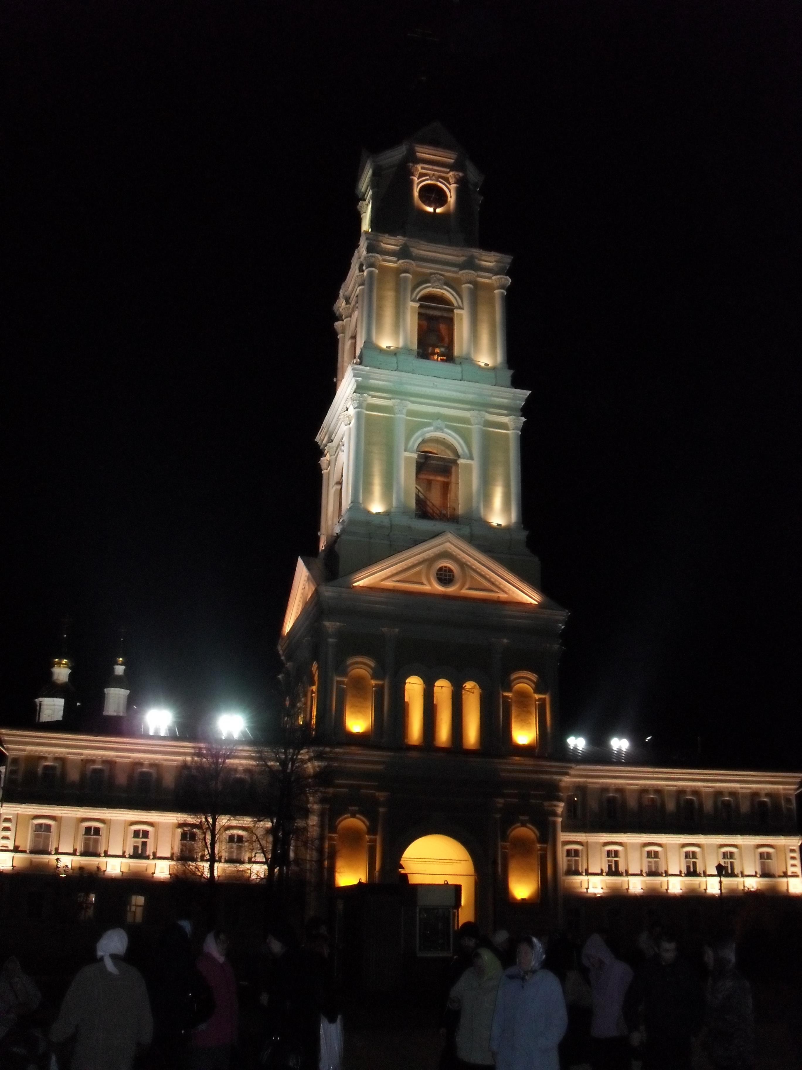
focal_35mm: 35
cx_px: 401
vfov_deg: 52.6
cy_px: 535
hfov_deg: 40.7
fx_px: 1081
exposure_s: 1/45
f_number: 2.8
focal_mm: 6.2
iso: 320
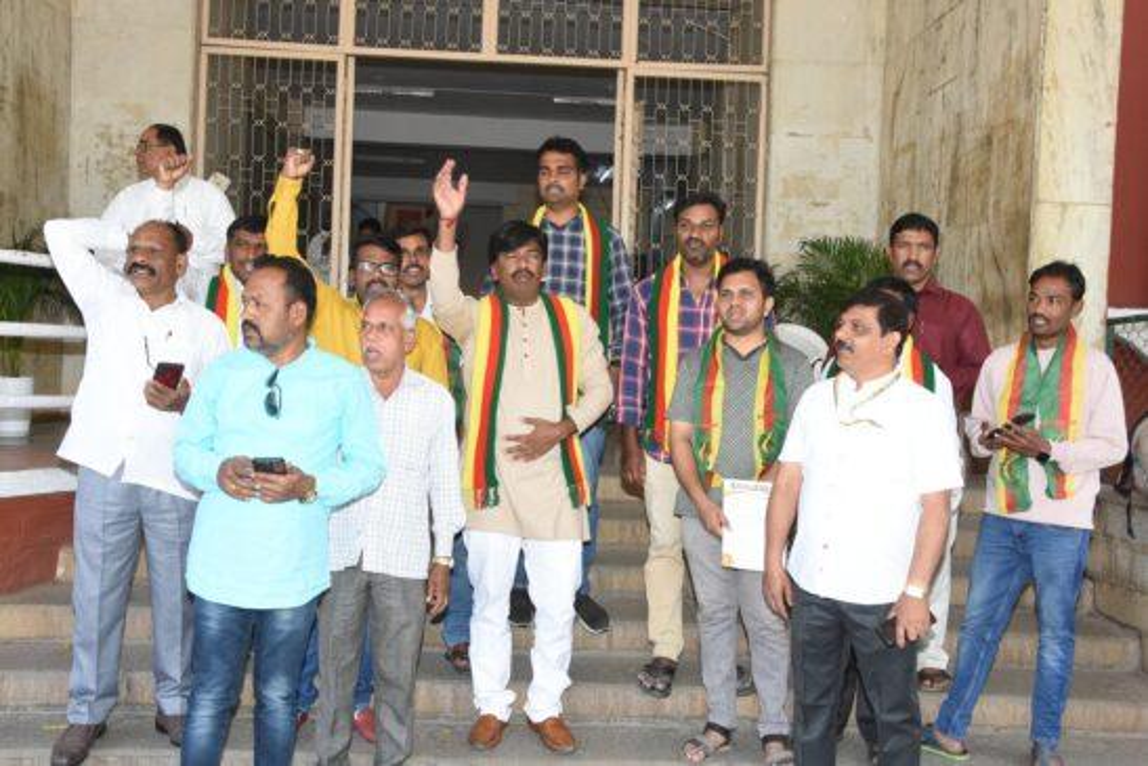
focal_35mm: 36
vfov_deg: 36.9
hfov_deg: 53.1
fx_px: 1148
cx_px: 574
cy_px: 383
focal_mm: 24
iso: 1250
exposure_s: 1/125
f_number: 10
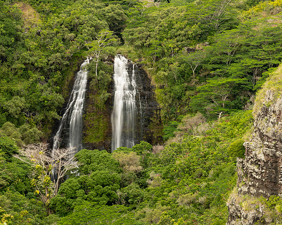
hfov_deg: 12.8
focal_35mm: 149
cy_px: 129
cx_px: 257
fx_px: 1244
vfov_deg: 10.4
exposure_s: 1/4
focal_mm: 70
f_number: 22
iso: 64
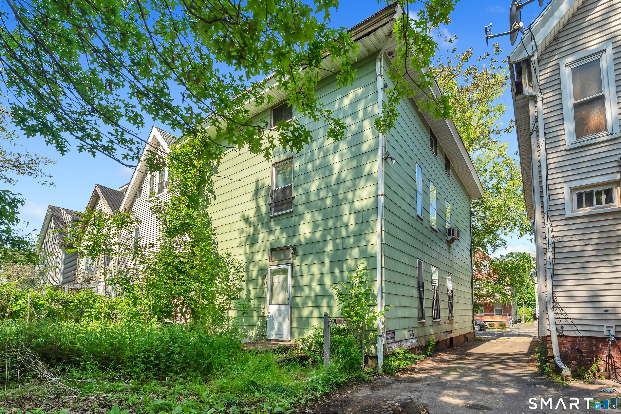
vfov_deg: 73.7
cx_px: 310
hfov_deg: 96.7
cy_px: 207
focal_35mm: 16
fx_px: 276
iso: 1250
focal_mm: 16
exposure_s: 1/640
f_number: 7.1
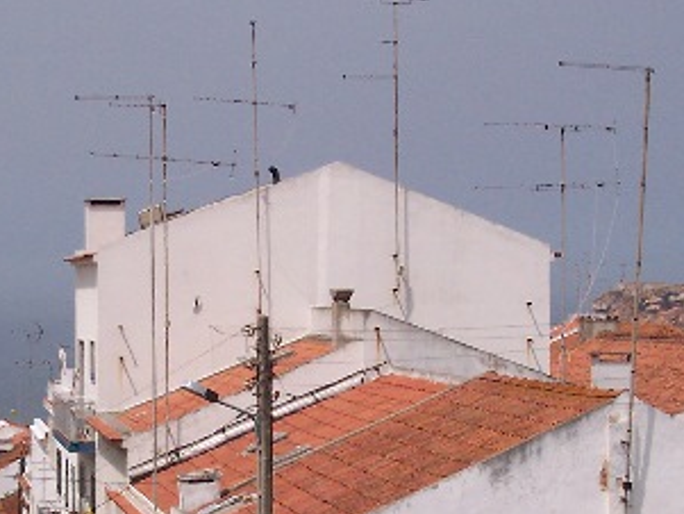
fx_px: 1997
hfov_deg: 19.3
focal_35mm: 101
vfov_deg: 14.7
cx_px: 193
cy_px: 277
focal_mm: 8
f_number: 4.8
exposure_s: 1/1000
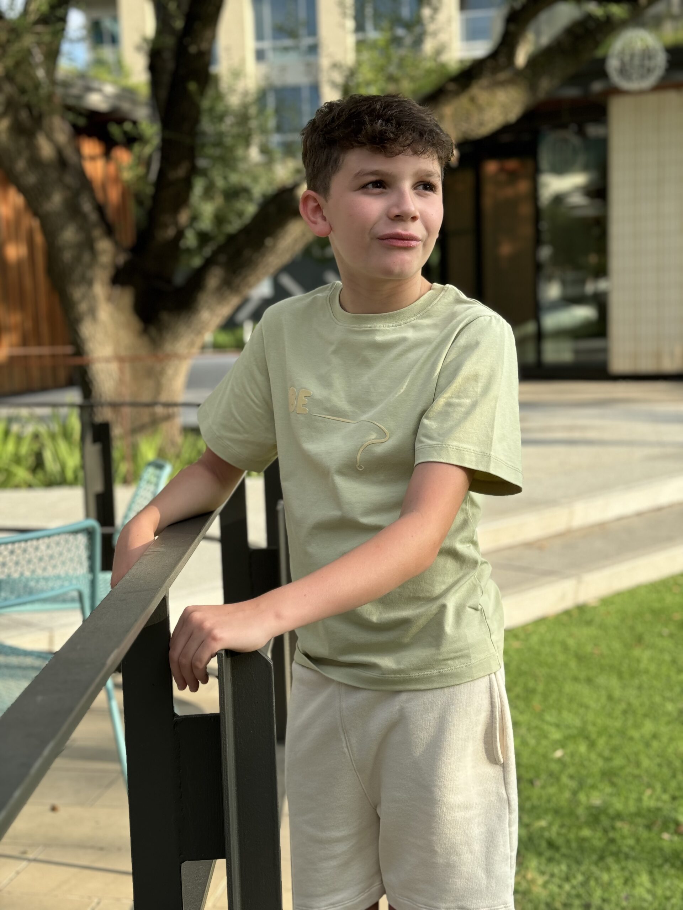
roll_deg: +1.7
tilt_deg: -8.1
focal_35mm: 48
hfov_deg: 30.3
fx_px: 1263
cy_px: 455
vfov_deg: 39.7
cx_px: 342
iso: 64
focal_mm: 6.76
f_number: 1.78
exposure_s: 1/639
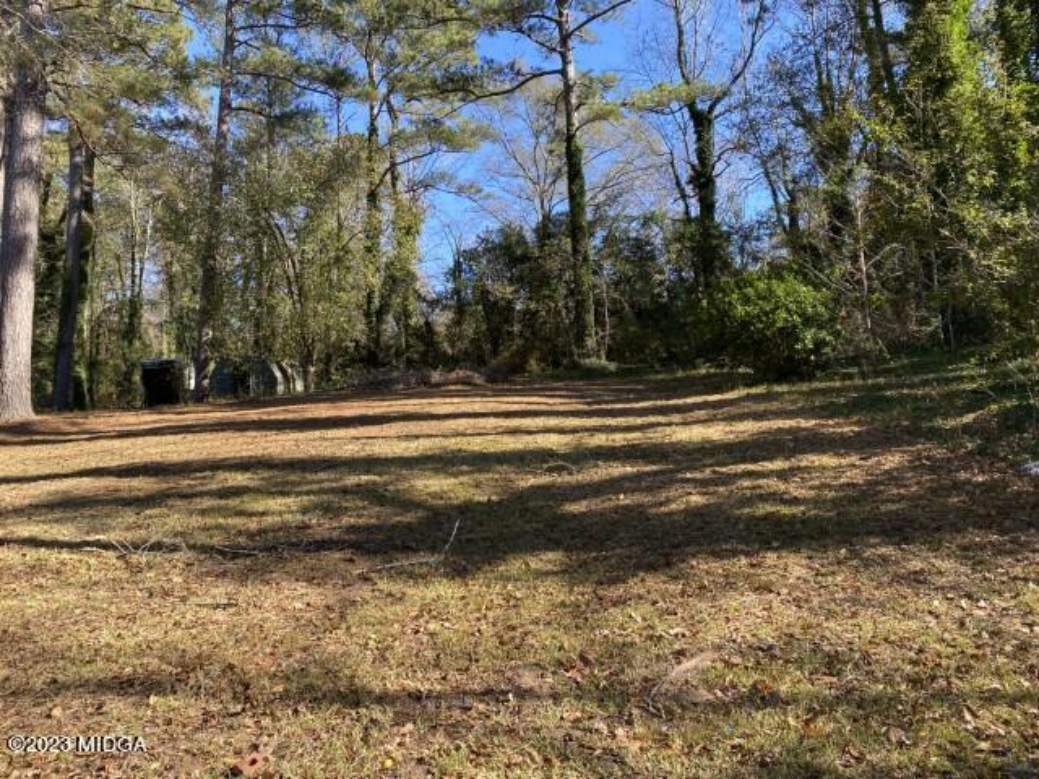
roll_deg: +1.4
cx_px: 520
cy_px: 390
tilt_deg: +6.2
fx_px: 780
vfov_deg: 53.1
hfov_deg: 67.3
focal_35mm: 26
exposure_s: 1/630
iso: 32
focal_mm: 4.25
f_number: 1.8
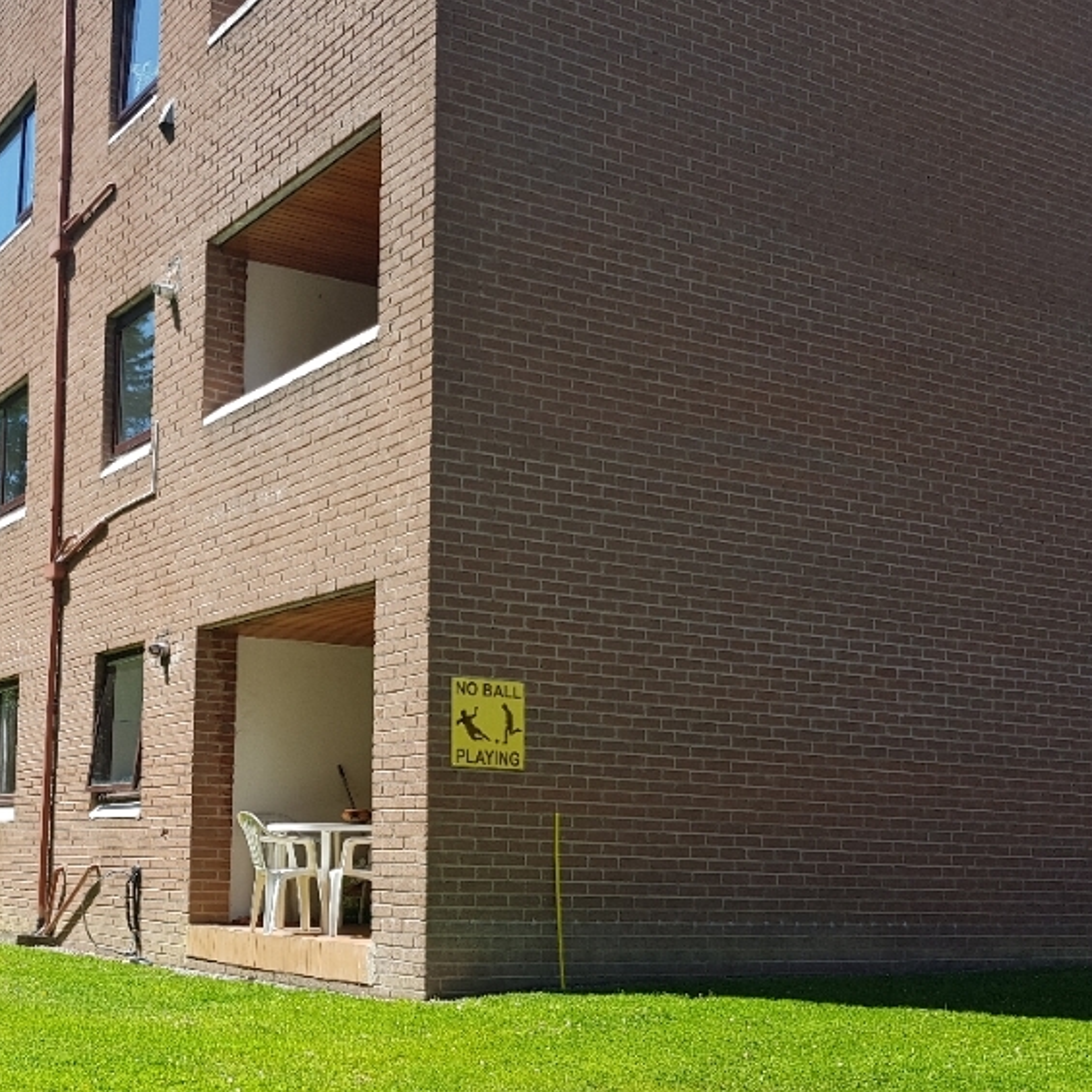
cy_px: 683
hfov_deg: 37.3
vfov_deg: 38.1
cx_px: 256
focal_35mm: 44
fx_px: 1570
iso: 40
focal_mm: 4.2
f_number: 1.7
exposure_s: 1/1140
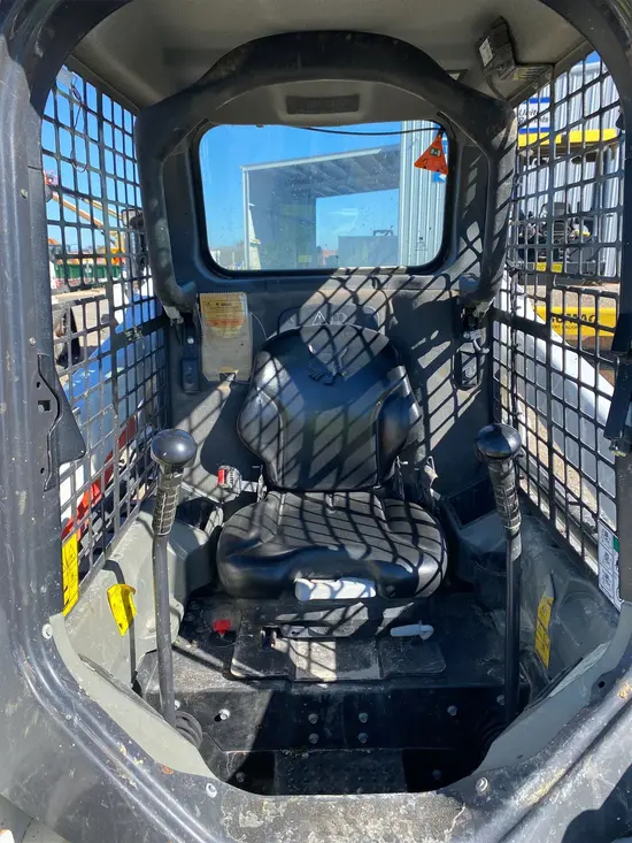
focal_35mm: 26
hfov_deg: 53.1
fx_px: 633
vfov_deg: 67.3
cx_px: 316
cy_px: 422
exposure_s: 1/998
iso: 32
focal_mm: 4.25
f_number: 1.8
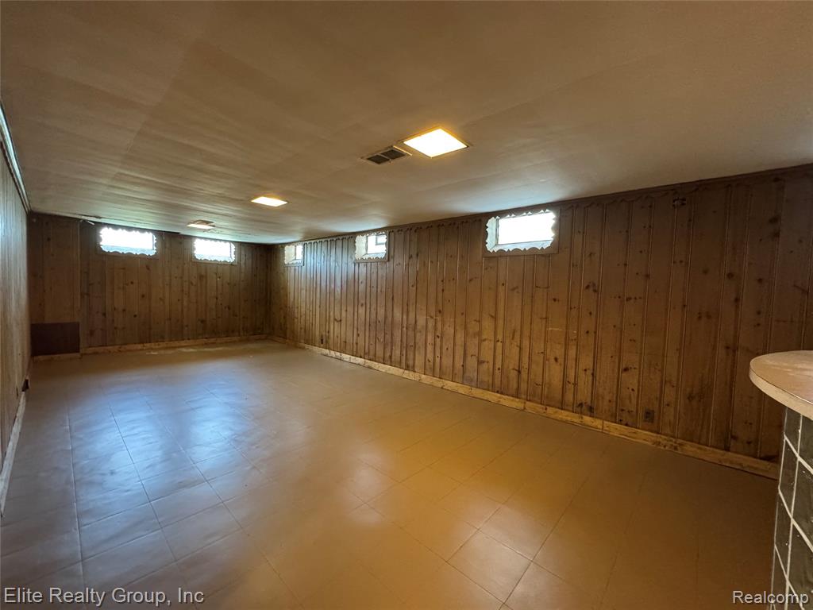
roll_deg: -1.4
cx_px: 406
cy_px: 305
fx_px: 329
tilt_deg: -3.0
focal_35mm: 14
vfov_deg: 85.7
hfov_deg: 102.1
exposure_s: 1/60
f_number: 2.2
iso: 800
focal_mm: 2.22
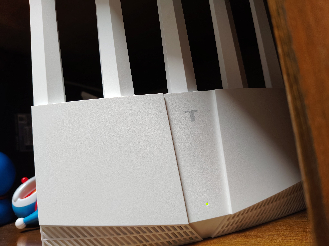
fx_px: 247
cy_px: 123
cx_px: 164
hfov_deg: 67.3
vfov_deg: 53.1
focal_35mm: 26
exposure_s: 1/60
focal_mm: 4.84
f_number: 1.88
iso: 957
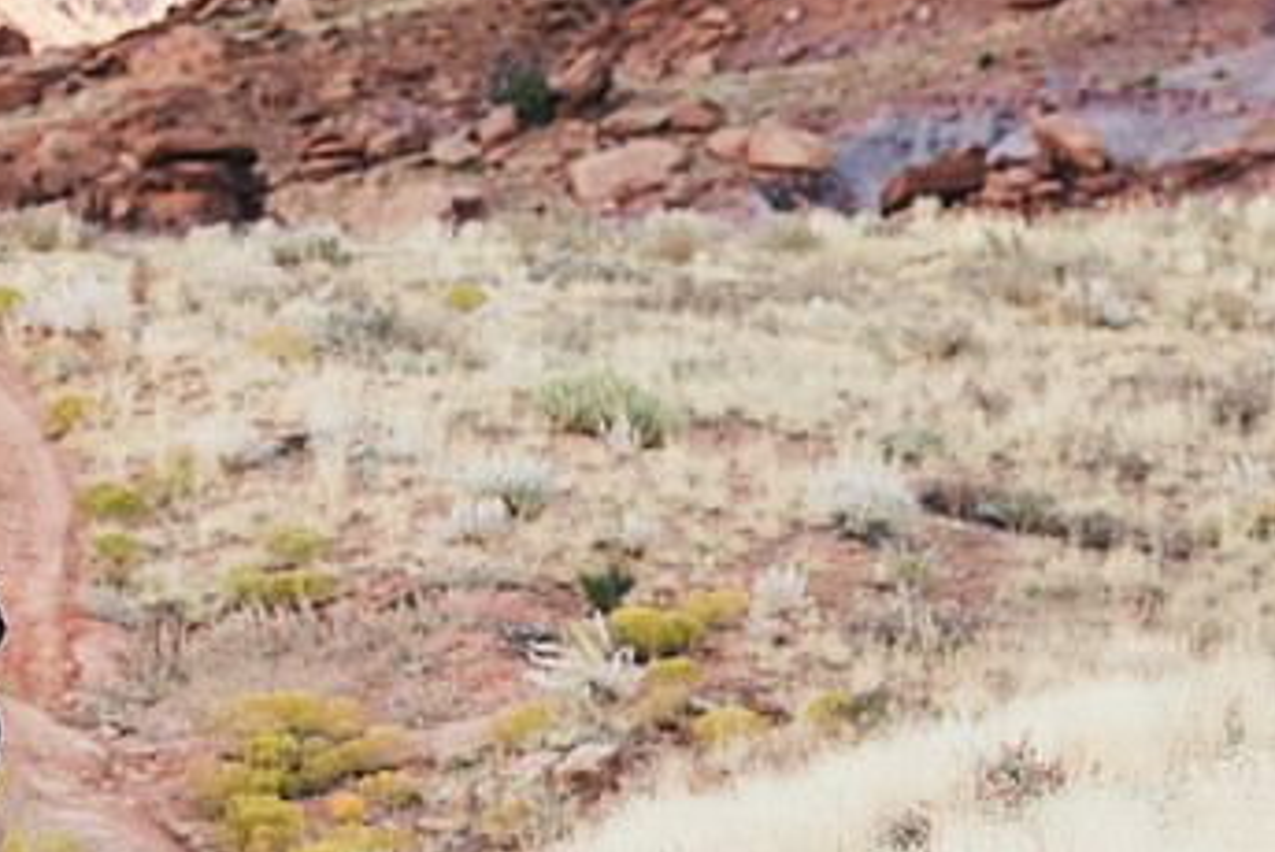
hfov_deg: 7.7
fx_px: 9499
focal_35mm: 268
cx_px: 282
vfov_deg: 5.1
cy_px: 687
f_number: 6.3
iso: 1250
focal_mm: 159
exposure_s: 1/400
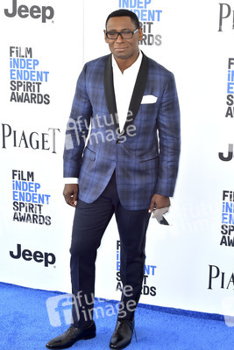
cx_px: 117
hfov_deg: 19.5
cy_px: 175
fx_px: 682
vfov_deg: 28.8
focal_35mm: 70
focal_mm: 70
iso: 500
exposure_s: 1/320
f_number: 6.3
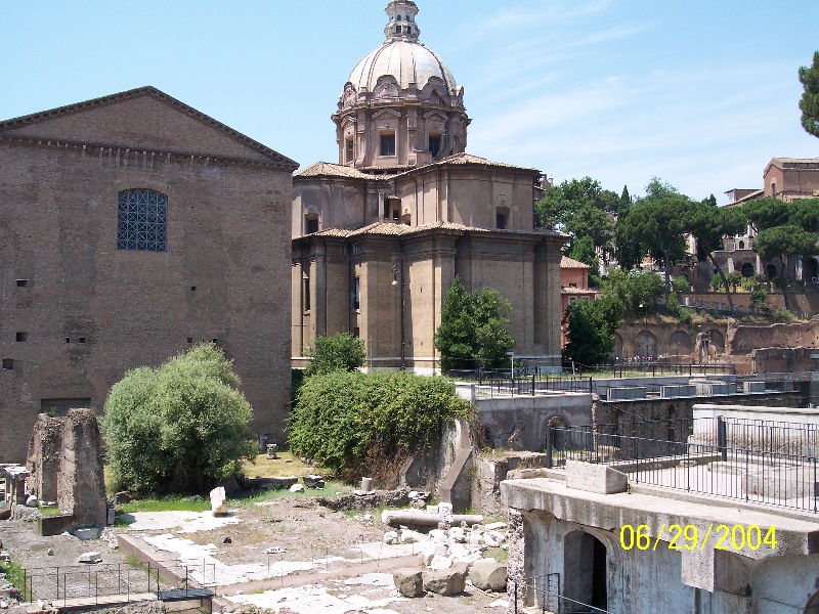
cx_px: 410
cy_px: 307
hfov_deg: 49.0
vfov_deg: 37.7
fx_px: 899
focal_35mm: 38
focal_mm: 8
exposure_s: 1/500
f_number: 4.8
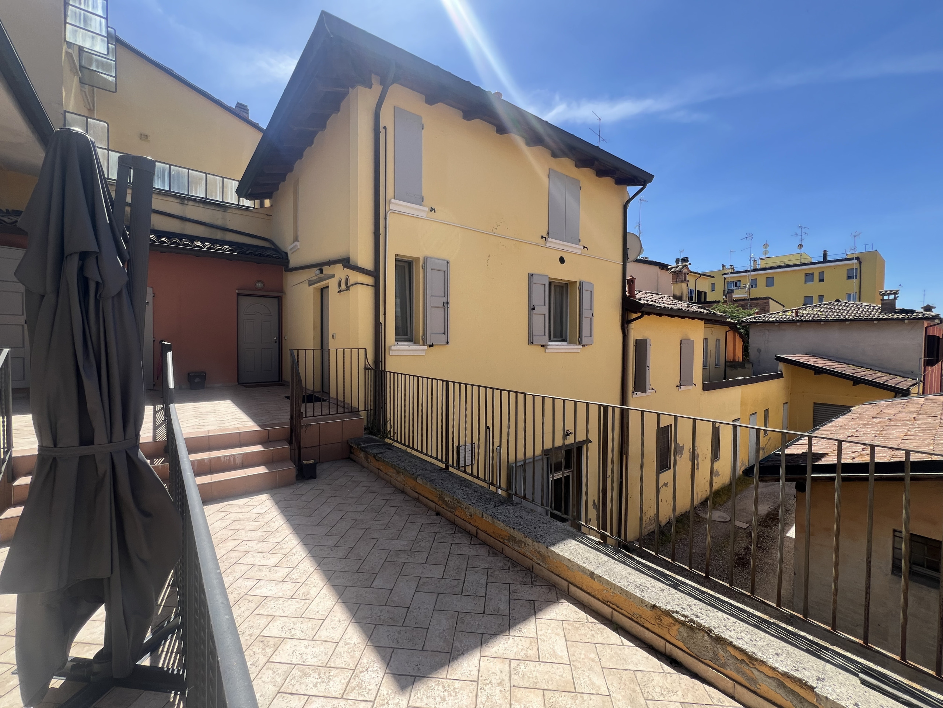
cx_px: 472
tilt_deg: -2.4
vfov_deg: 89.9
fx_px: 354
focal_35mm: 13
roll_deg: -0.6
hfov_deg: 106.2
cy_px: 354
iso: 32
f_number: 1.8
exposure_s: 1/661
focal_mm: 1.57
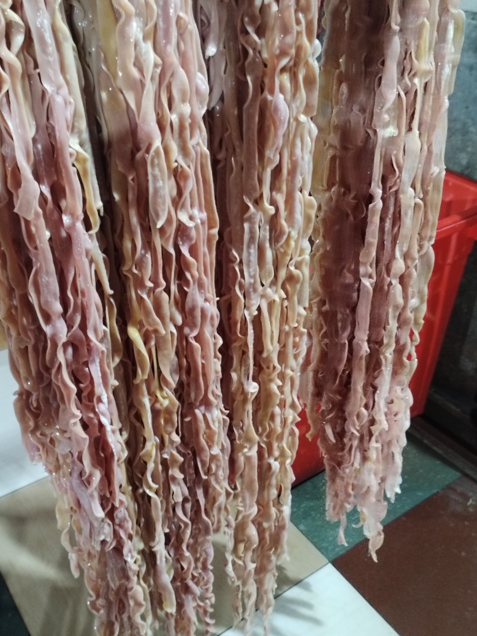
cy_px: 326
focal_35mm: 36
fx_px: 661
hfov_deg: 39.7
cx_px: 235
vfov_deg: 51.3
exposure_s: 1/25
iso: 1392
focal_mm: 4.26
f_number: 1.8
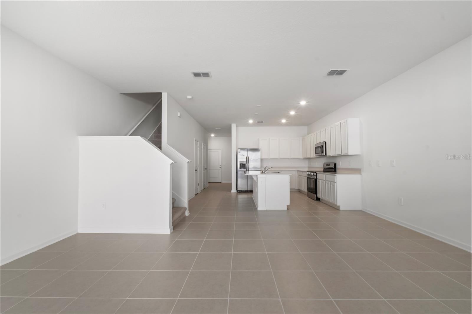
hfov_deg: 100.4
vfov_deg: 77.3
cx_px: 236
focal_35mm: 15
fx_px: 197
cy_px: 157
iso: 320
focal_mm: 10
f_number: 16
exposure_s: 1/1.25
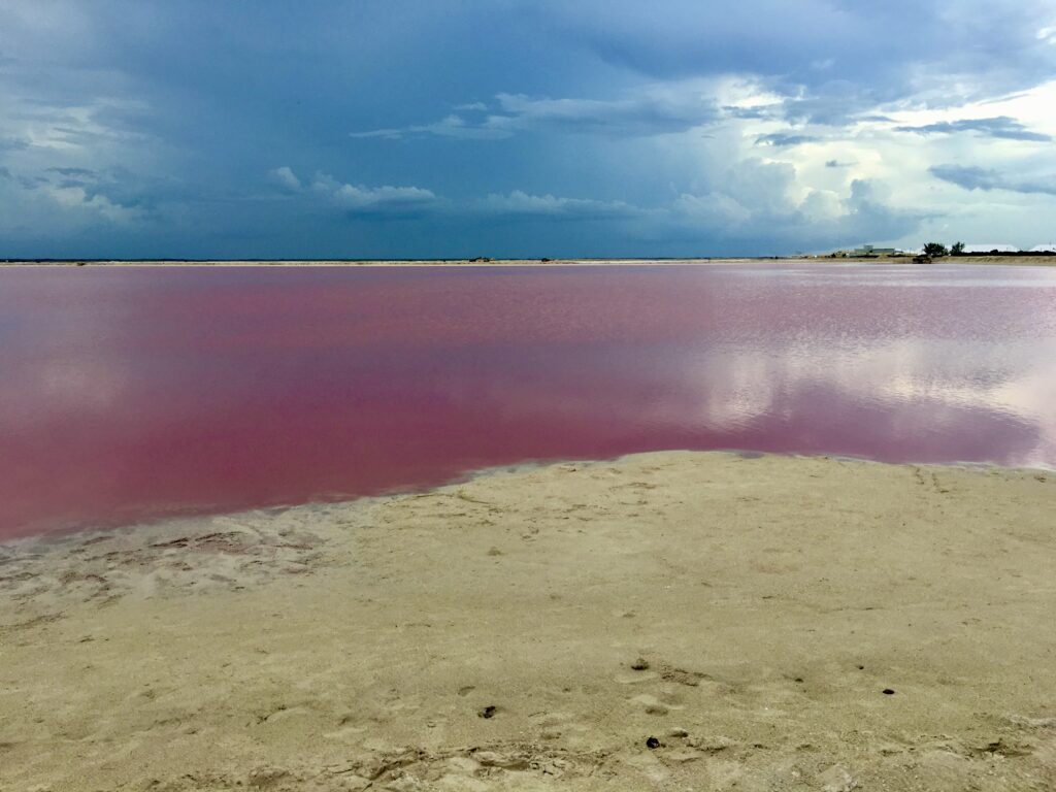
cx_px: 528
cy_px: 396
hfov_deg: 61.7
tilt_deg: -7.5
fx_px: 885
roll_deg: -0.4
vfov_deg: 48.2
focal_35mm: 29
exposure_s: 1/1709
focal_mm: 4.15
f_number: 2.2
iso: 25
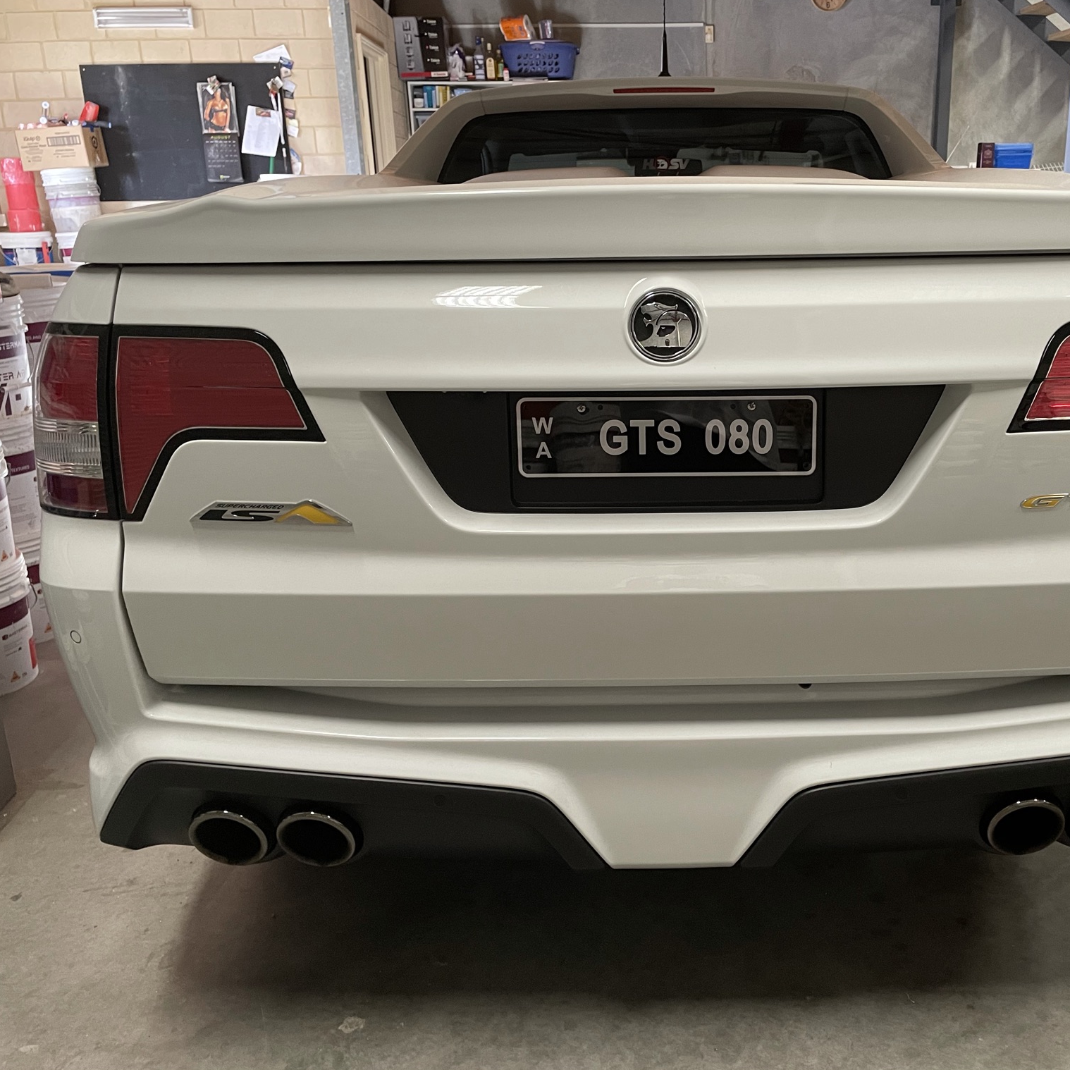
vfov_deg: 52.5
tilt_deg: -17.2
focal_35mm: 31
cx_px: 679
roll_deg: +1.5
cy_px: 532
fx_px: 1084
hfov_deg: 51.9
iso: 320
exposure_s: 1/60
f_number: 1.6
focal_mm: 4.2
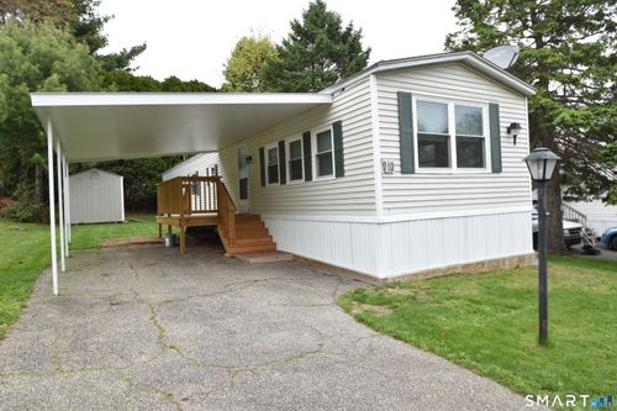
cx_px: 308
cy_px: 206
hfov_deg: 77.3
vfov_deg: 56.1
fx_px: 385
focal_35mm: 22
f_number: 8
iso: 200
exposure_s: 1/250
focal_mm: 15
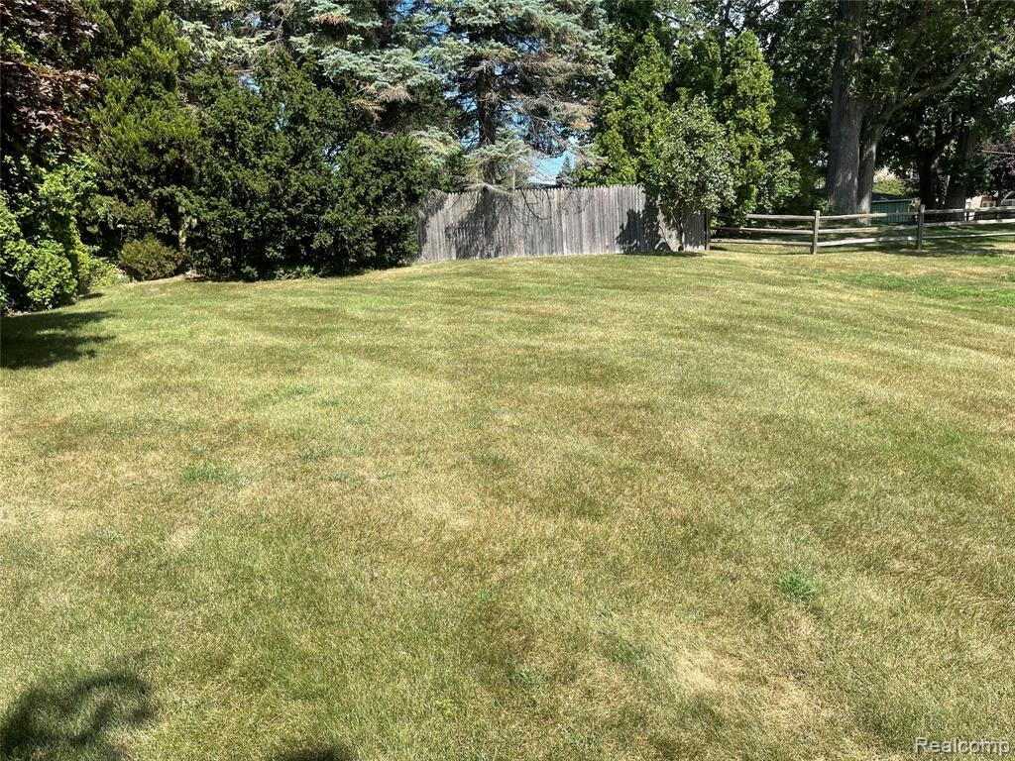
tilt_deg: -10.4
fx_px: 733
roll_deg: +1.9
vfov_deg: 54.9
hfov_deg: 69.4
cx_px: 508
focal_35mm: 25
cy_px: 380
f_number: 1.6
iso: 32
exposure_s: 1/2012
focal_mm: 5.1
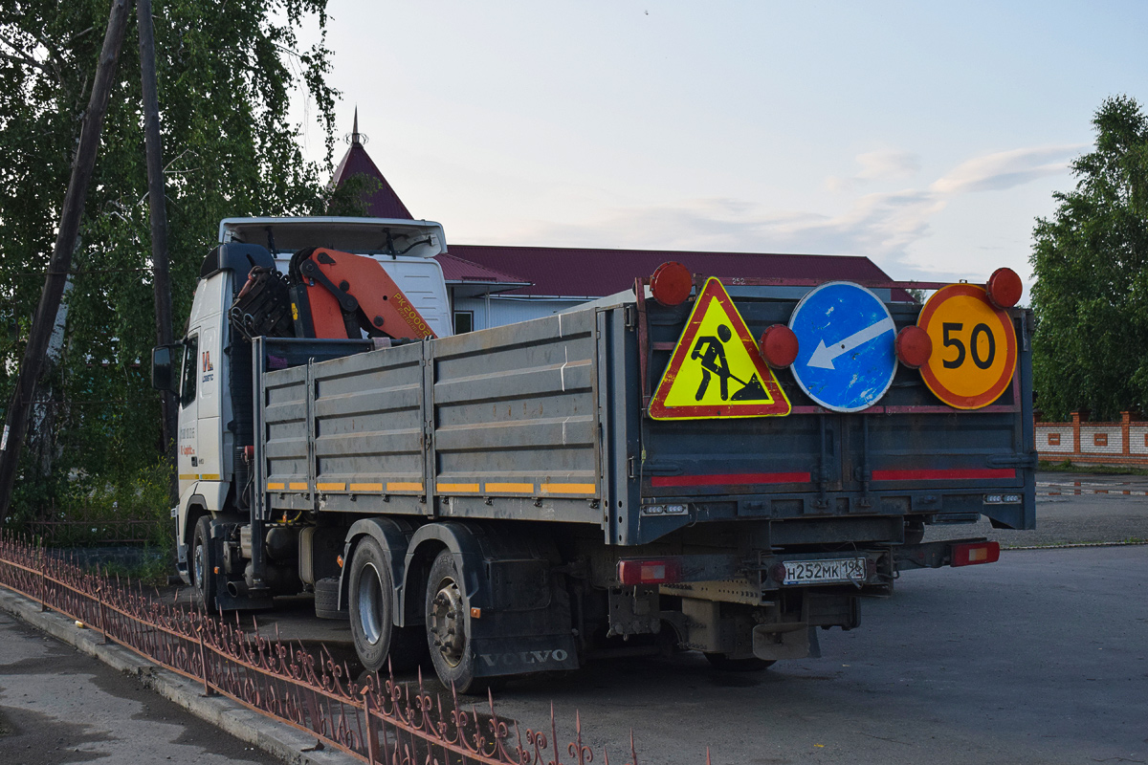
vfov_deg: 26.5
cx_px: 574
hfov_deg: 38.9
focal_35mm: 51
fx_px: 1626
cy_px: 382
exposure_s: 1/640
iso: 800
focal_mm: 34
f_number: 6.3
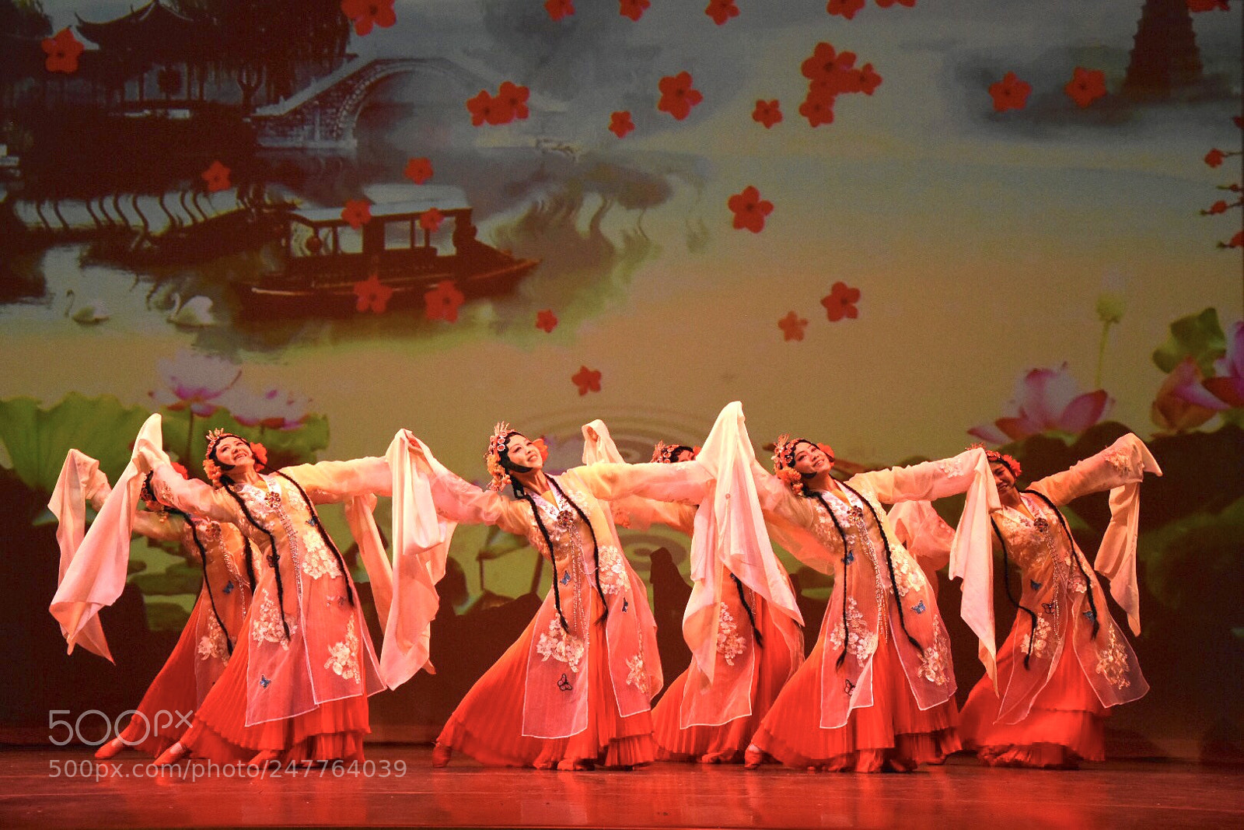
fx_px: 2333
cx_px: 622
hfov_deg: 29.9
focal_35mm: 68
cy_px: 415
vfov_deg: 20.2
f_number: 5
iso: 3200
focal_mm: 45
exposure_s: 1/640
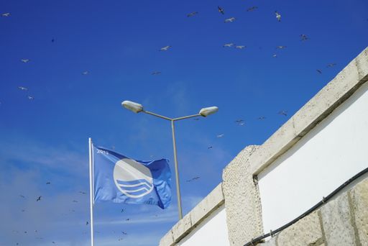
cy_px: 123
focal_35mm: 70
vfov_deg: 19.5
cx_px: 184
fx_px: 716
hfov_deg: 28.8
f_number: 14
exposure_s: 1/200
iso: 100
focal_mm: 70
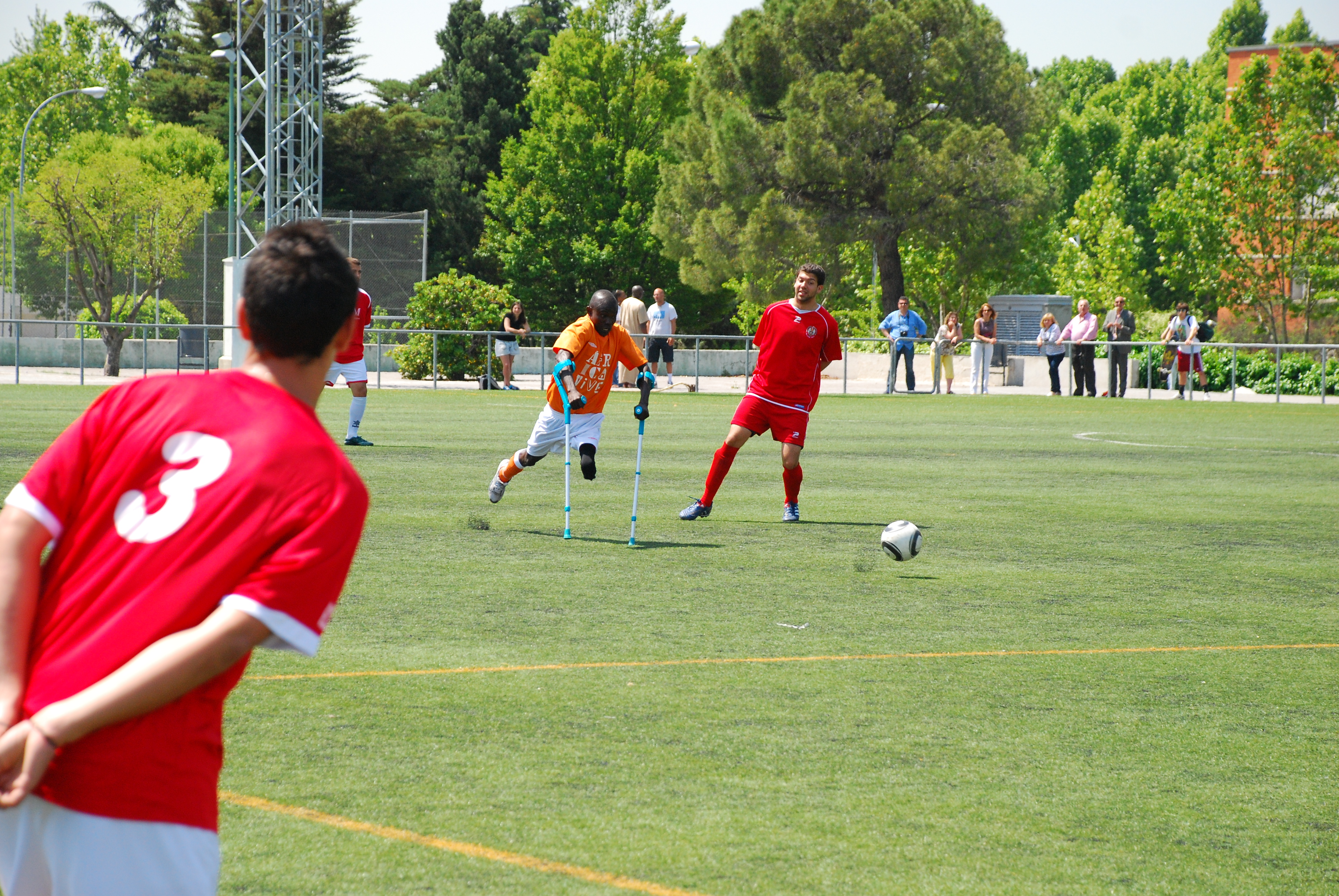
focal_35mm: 120
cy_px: 448
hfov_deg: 17.0
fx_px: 4469
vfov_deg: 11.5
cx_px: 670
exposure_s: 1/640
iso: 400
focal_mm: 80
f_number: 6.3
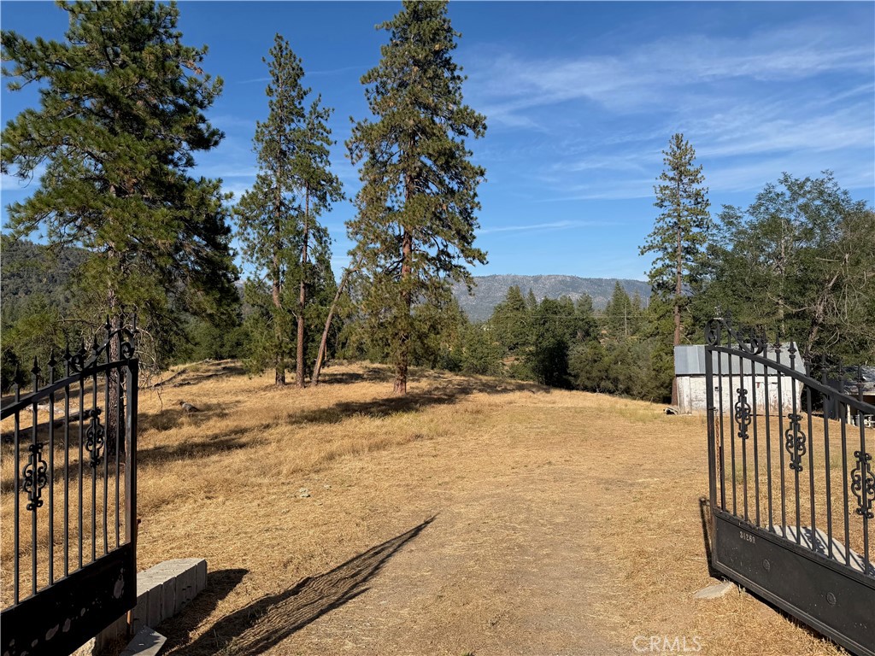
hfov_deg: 71.6
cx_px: 438
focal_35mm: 24
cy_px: 328
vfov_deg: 56.8
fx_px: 607
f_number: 1.78
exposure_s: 1/4673
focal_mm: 6.76
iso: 80
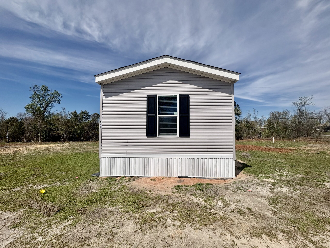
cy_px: 124
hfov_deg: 102.1
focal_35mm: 14
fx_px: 133
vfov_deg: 85.7
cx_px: 165
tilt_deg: +3.4
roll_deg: +0.6
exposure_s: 1/6135
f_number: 2.2
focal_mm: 2.22
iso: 50
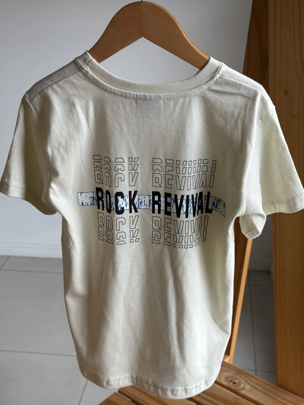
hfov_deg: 30.3
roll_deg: -0.8
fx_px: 562
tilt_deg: -20.8
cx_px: 152
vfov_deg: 39.7
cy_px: 202
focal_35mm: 48
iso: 64
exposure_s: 1/260
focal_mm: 6.76
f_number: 1.78
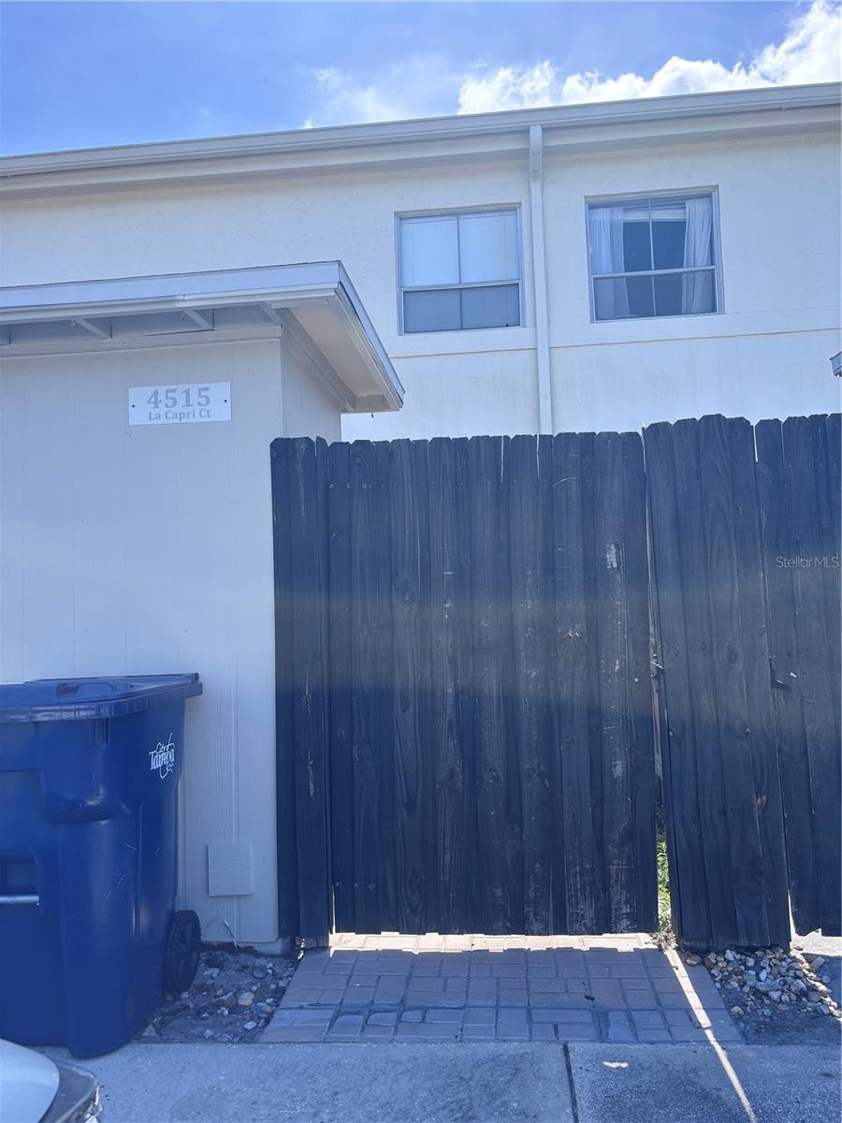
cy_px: 562
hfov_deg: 53.1
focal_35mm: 26
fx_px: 843
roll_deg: +1.1
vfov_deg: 67.3
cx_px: 421
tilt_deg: +3.4
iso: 50
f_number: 1.6
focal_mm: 5.96
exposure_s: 1/1477
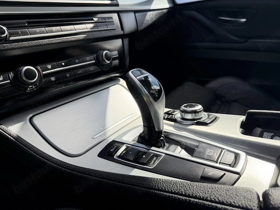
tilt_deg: -24.6
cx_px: 140
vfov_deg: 56.8
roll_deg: +0.0
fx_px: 194
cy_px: 105
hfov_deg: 71.6
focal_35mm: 24
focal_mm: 6.76
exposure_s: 1/1464
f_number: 1.78
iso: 80
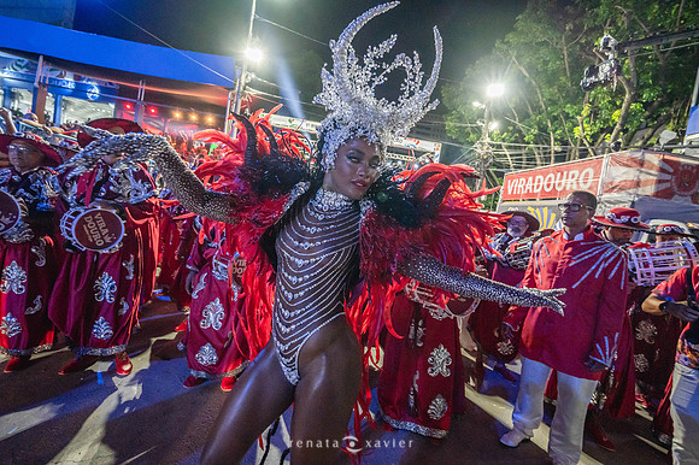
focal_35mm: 17
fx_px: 330
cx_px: 350
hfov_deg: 93.3
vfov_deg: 70.4
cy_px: 232
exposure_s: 1/250
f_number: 4
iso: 5000
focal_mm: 17
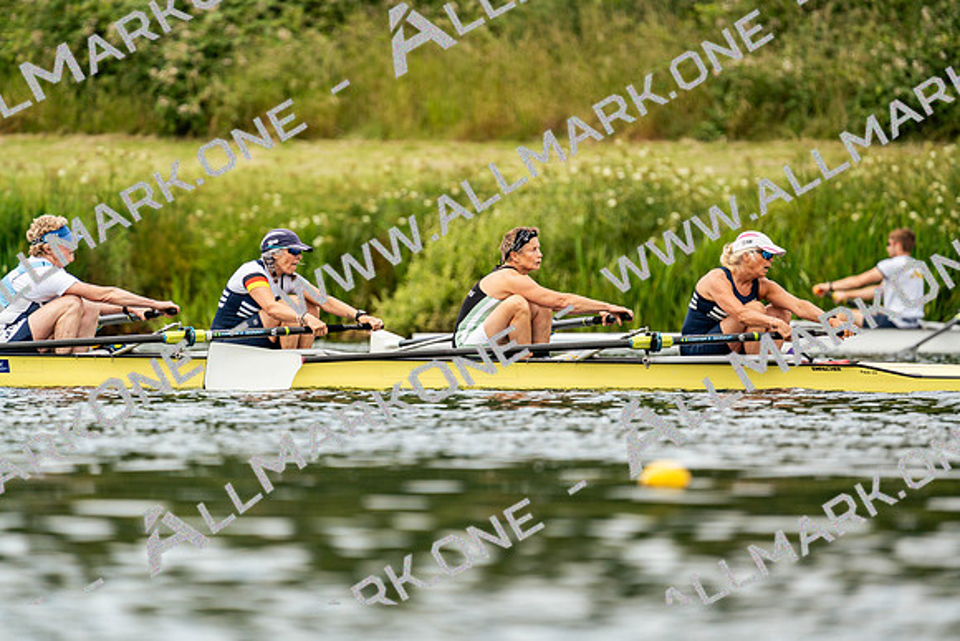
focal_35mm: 600
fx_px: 16003
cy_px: 320
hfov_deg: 3.4
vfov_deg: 2.3
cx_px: 480
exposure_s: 1/2000
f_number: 6.3
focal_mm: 600
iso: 400
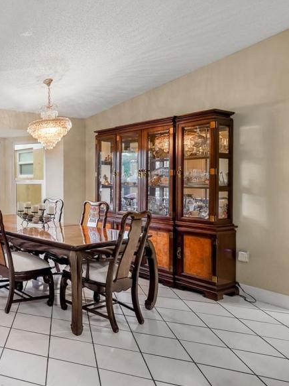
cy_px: 185
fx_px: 278
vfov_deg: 69.4
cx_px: -60
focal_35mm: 25
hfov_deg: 39.3
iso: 200
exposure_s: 1/20
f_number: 7.1
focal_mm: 14
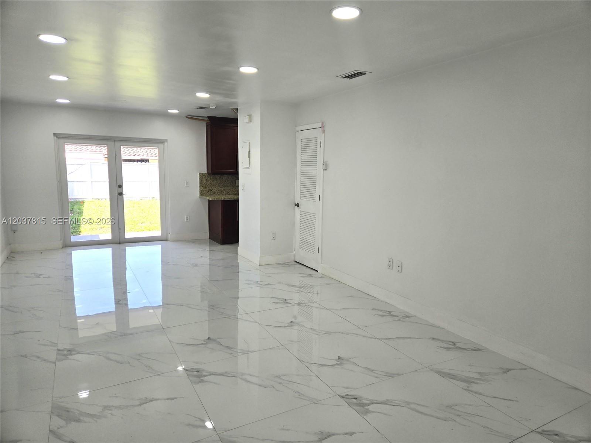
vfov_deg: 58.9
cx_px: 296
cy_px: 222
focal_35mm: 23
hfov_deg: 73.9
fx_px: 393
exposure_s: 1/178
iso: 25
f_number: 1.8
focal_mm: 5.4
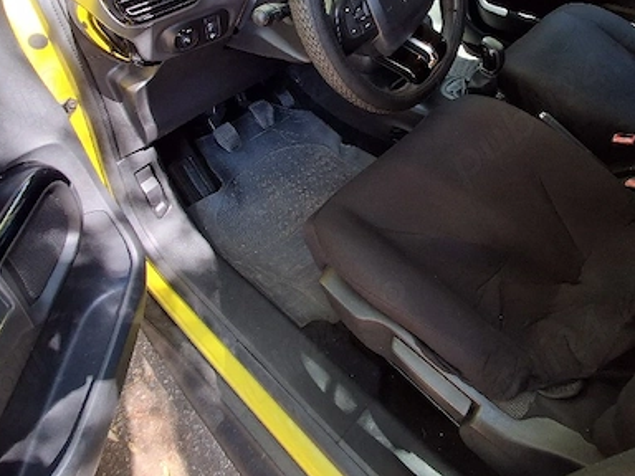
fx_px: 459
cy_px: 107
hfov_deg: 69.0
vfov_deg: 52.0
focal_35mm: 25
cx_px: 365
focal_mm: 1.64
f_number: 2.2
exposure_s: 1/50
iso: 80
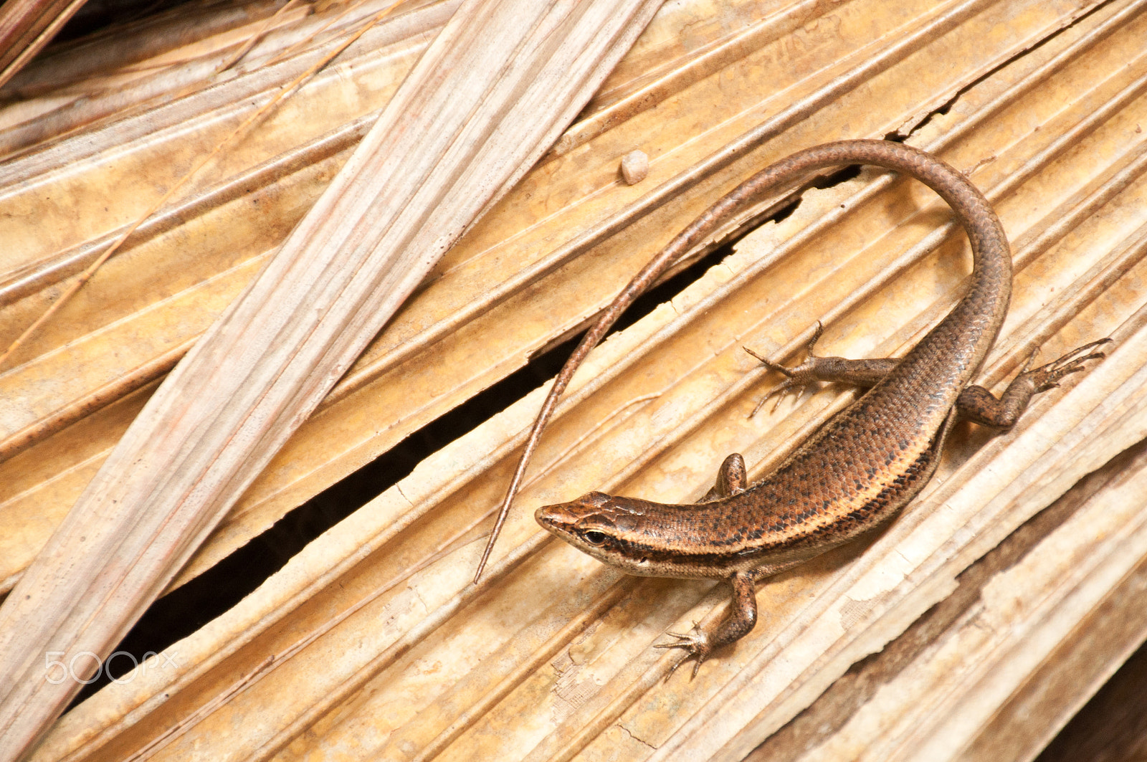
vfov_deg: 6.5
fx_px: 6683
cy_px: 381
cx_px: 574
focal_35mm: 210
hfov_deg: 9.8
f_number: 5.6
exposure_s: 1/80
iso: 640
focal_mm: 140
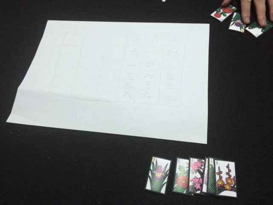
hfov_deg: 61.7
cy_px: 102
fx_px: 229
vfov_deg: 48.2
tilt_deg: -62.3
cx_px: 136
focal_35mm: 29
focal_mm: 4.15
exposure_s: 1/30
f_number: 2.2
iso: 200
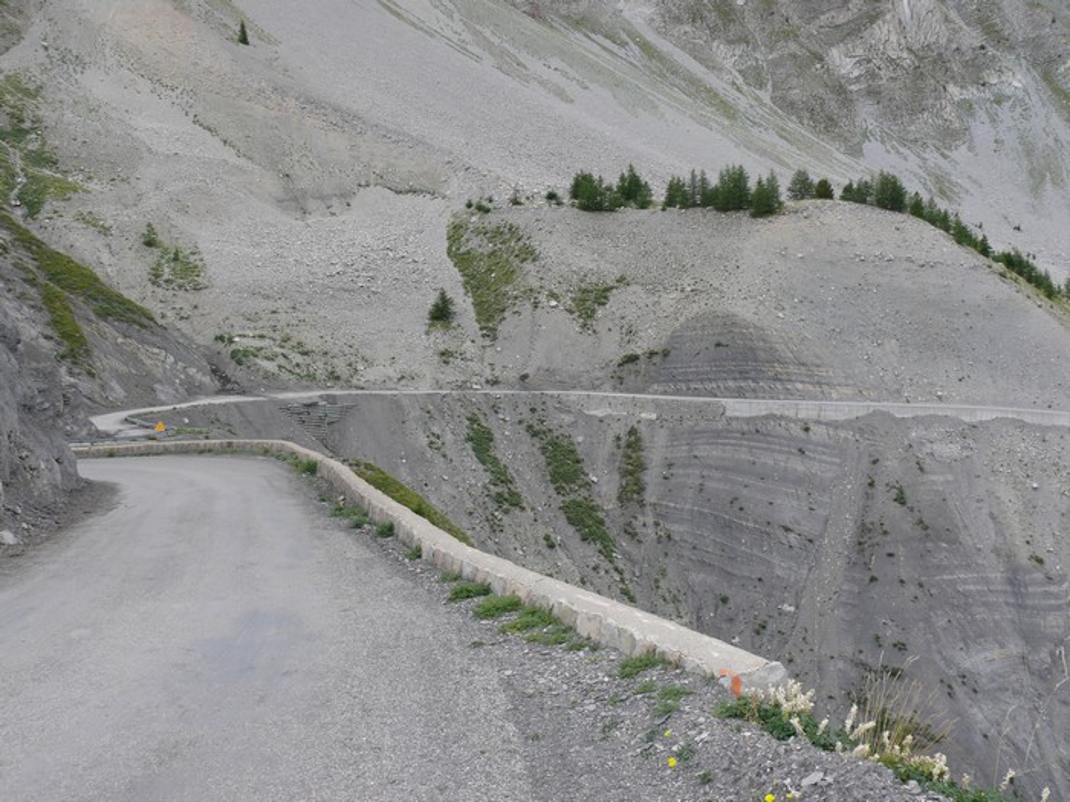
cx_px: 535
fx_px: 1082
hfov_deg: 52.6
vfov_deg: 40.7
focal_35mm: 35
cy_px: 401
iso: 100
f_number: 5.6
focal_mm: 7.4
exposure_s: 1/250
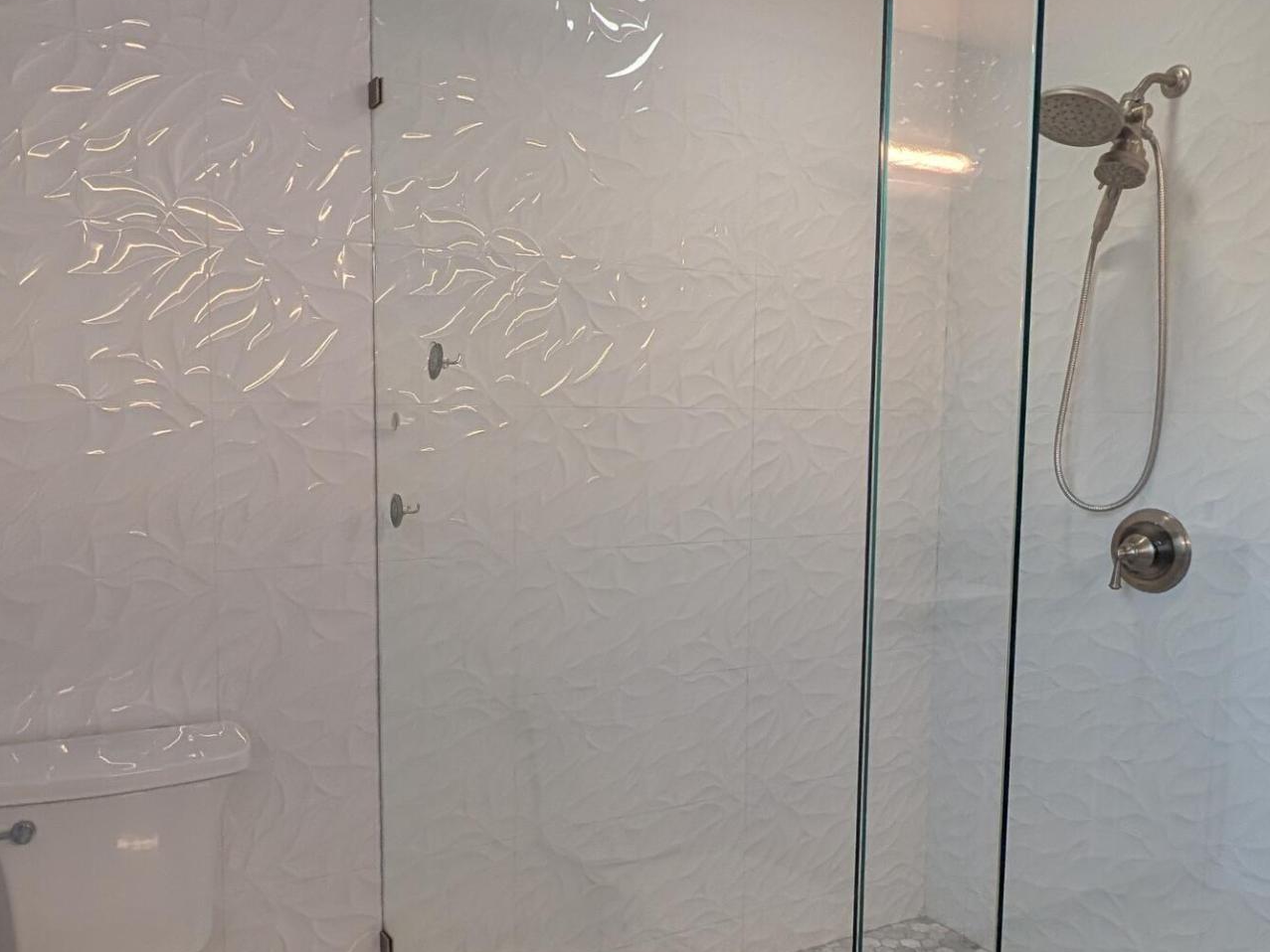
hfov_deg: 65.2
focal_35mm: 27
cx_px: 581
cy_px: 518
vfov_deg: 51.3
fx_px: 991
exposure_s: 1/311
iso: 49
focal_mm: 2.02
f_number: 1.7
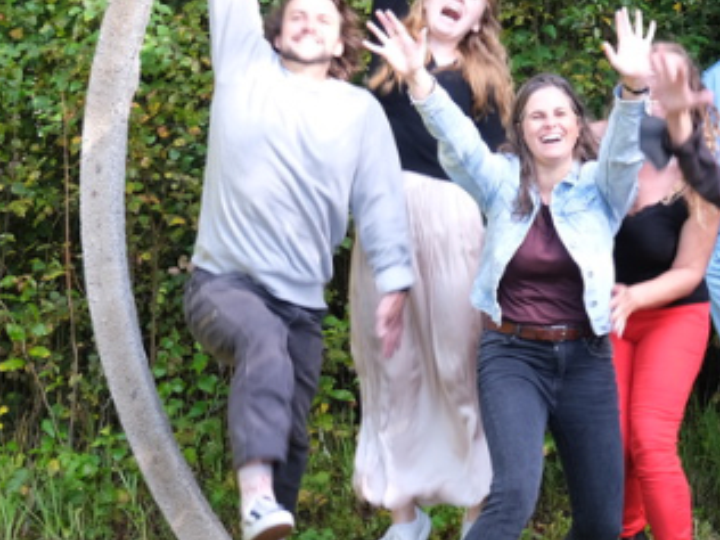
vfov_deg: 12.8
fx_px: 2392
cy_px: 59
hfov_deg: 16.5
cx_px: 818
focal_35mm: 115
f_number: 4
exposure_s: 1/100
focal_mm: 27.7
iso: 200
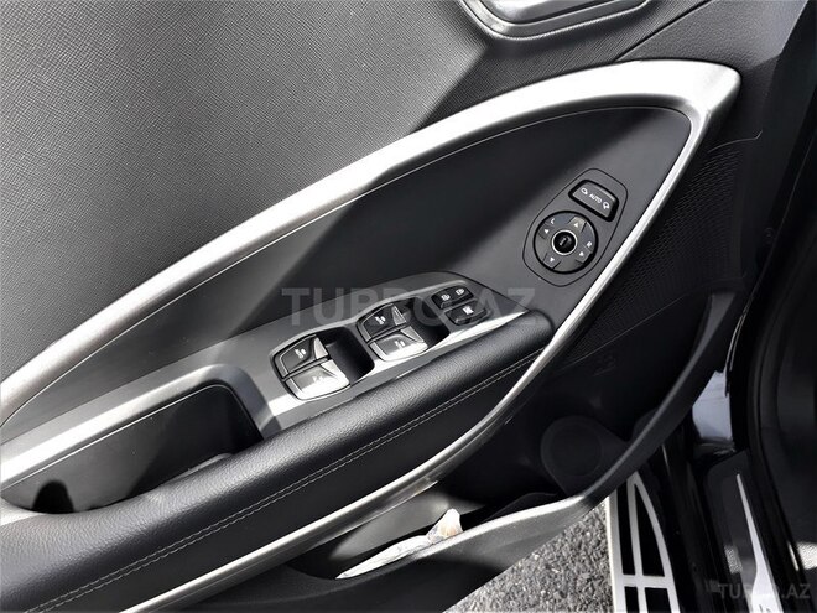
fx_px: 637
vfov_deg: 51.4
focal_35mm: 27
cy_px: 306
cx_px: 408
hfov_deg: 65.3
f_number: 1.9
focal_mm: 3.6
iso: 64
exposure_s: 1/100
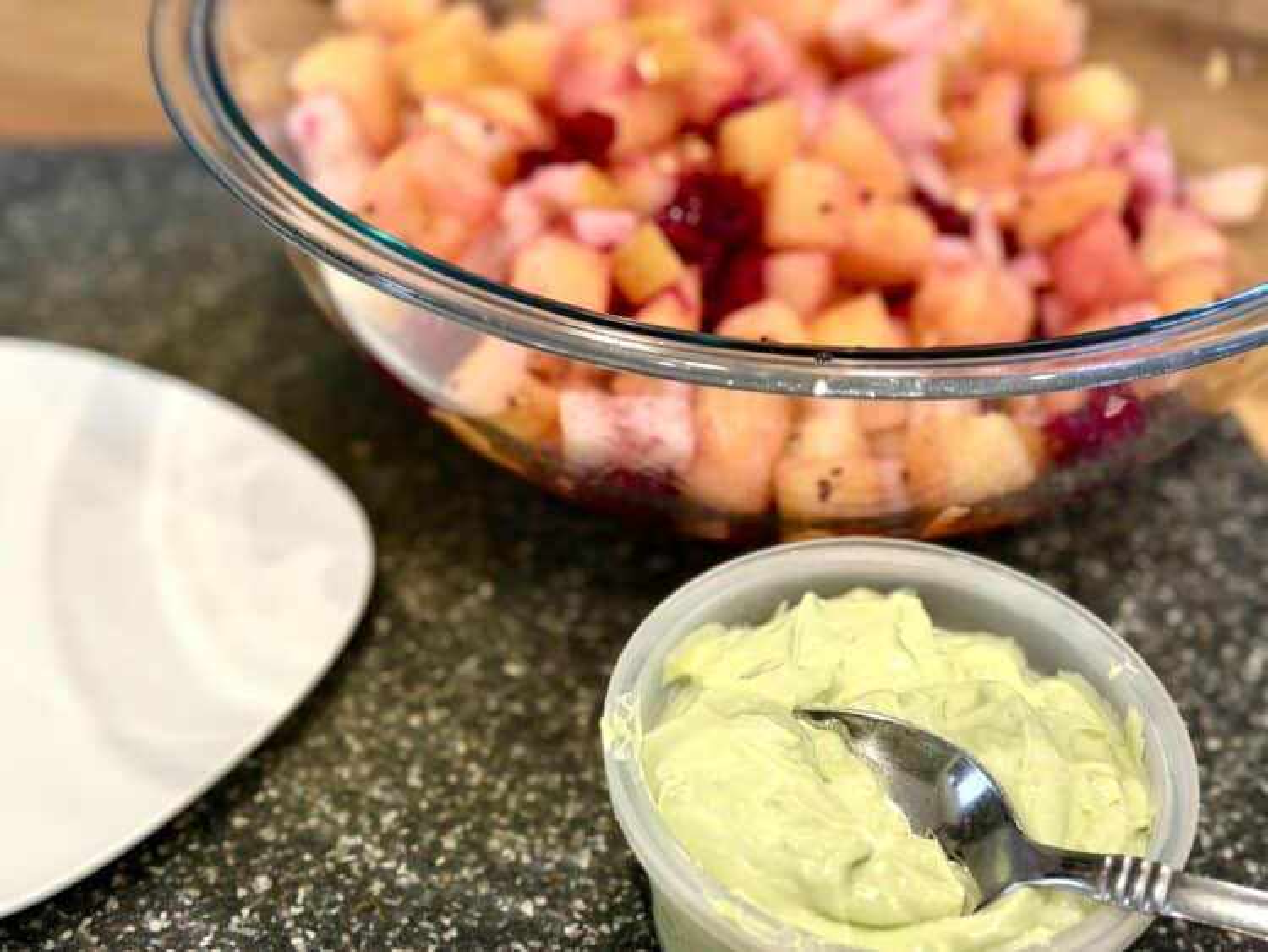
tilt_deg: -39.9
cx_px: 634
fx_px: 1759
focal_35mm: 48
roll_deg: -3.7
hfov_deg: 39.6
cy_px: 476
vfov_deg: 30.3
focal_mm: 6.76
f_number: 1.78
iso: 200
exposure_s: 1/60
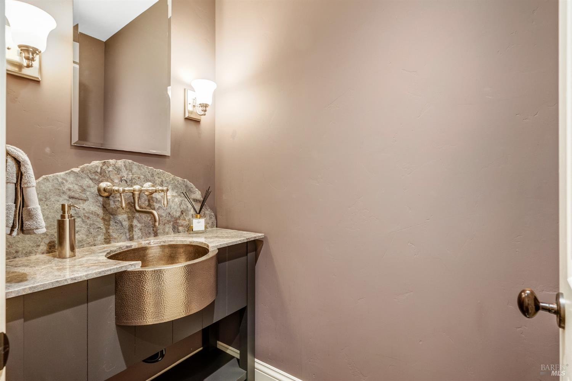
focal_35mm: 16
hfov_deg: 96.7
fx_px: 254
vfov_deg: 73.7
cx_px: 286
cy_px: 190
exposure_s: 1/10
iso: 800
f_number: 8
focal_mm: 16
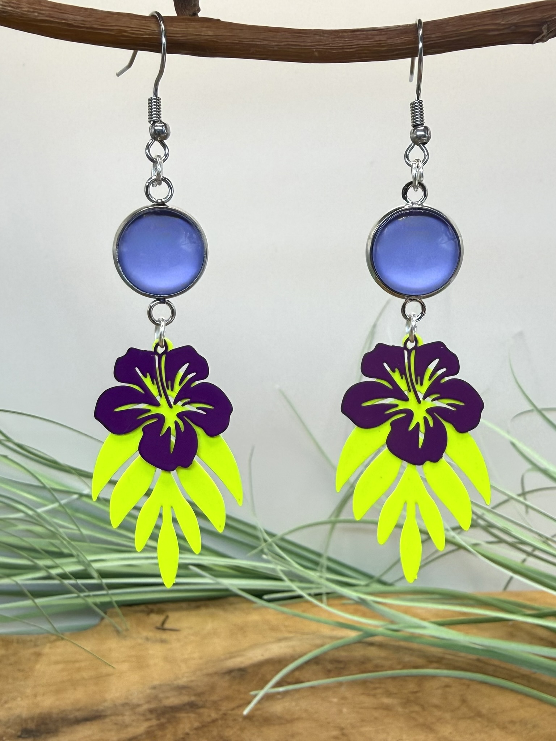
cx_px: 278
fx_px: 514
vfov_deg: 71.6
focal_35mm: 24
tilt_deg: -8.0
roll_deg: +0.7
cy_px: 370
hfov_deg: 56.8
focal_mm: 2.22
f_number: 2.2
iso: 50
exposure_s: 1/320
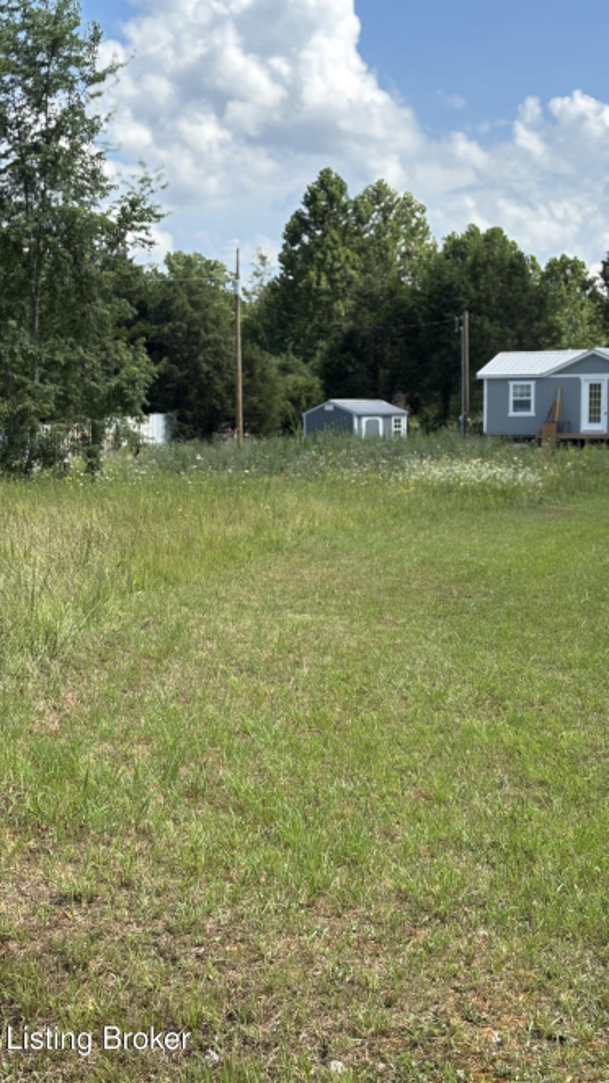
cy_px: 543
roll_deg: +0.0
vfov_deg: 36.6
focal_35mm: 57
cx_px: 312
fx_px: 1636
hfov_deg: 21.1
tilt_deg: -4.3
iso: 32
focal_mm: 5.96
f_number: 1.6
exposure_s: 1/1642
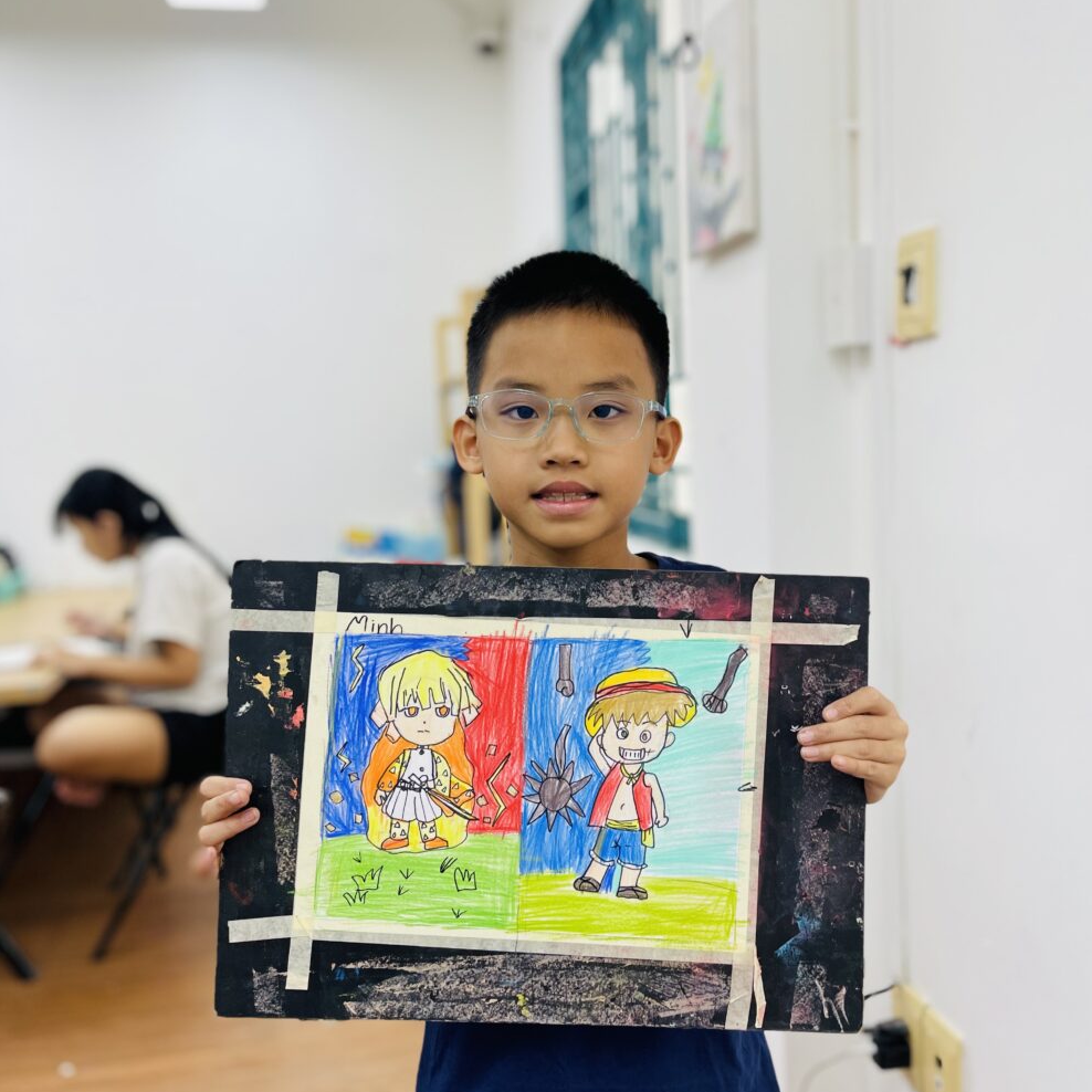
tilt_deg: -4.5
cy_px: 501
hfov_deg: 52.5
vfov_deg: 52.5
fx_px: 1106
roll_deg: +2.2
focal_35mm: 31
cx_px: 550
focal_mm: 5.1
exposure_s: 1/225
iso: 40
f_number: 1.6
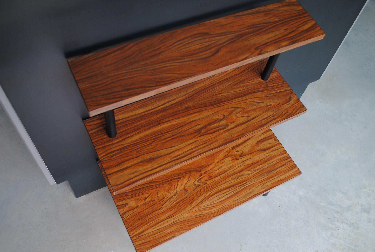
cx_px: 189
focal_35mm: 34
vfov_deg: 39.0
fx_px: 355
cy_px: 138
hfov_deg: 55.7
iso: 200
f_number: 4
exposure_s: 1/60
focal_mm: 20
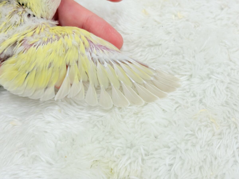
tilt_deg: -49.8
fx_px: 359
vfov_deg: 28.0
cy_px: 90
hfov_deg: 36.8
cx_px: 120
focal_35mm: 52
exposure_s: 1/50
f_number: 1.6
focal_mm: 5.96
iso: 32
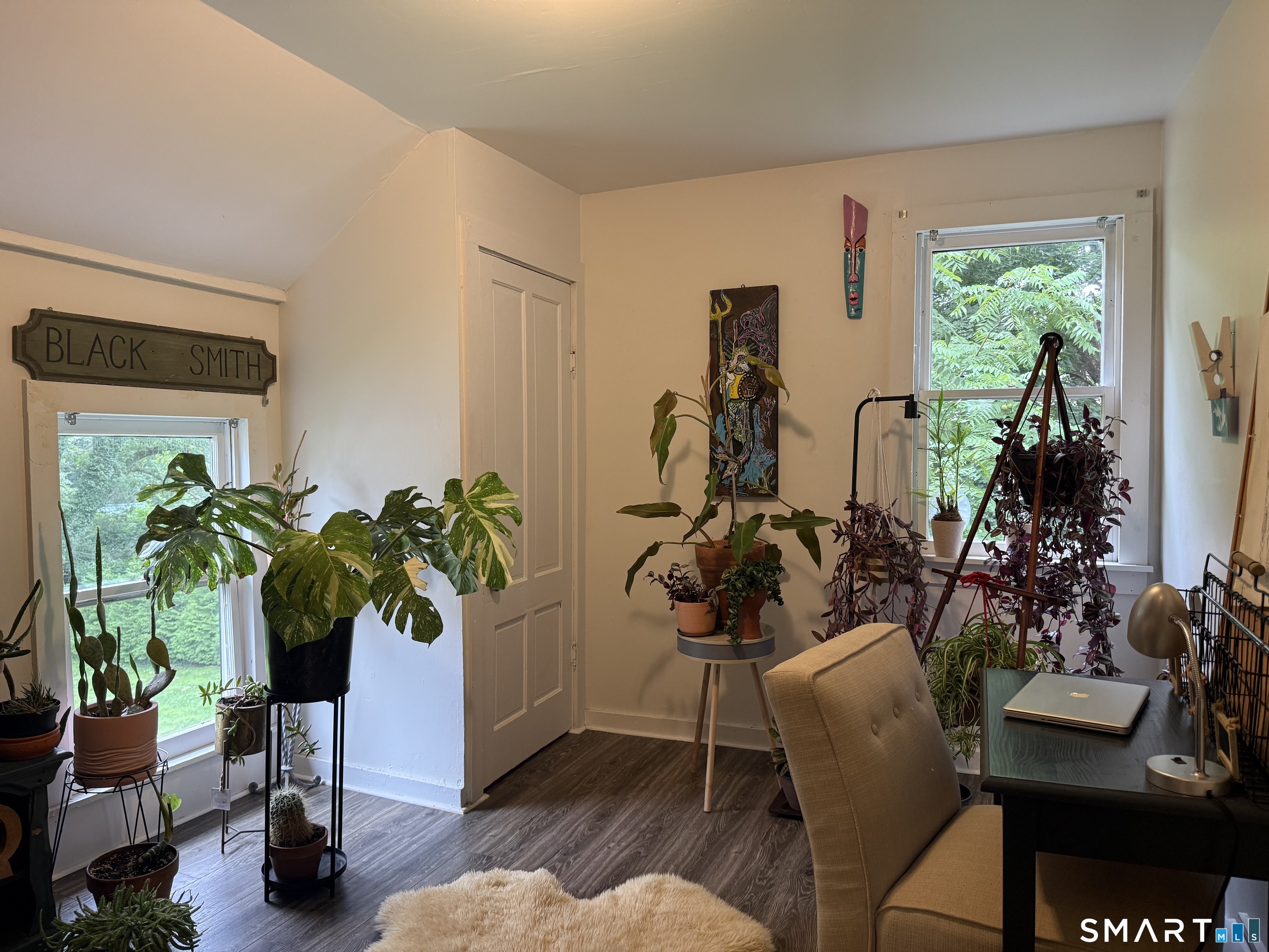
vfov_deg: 56.8
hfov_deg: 71.6
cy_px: 476
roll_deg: +0.2
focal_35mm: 24
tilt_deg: -1.9
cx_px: 634
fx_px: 880
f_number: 1.78
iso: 200
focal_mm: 6.76
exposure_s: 1/60
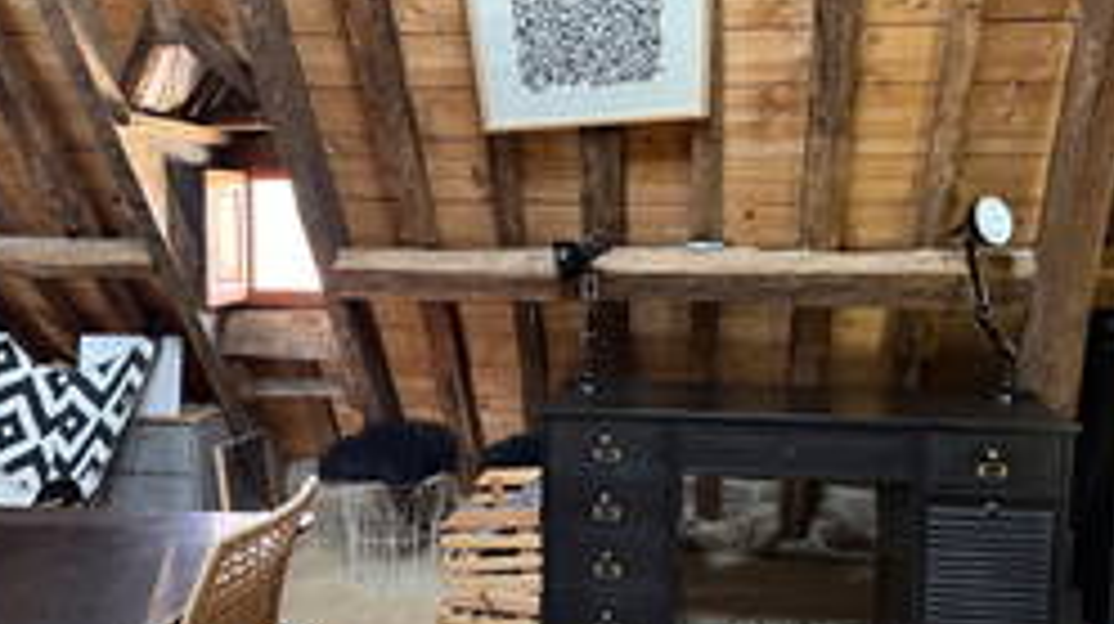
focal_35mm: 38
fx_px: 1122
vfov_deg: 31.1
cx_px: 454
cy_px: 328
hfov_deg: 52.5
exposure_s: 1/49
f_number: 1.78
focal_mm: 6.76
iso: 800
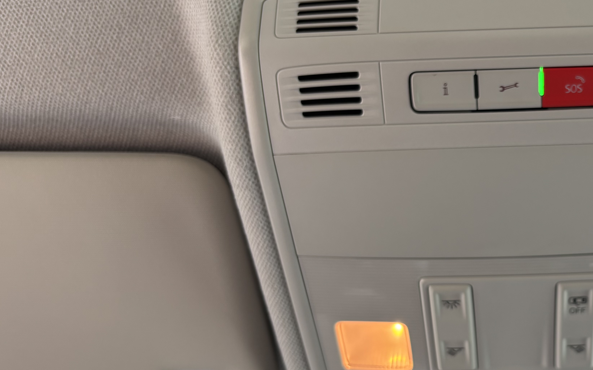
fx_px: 776
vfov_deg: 26.8
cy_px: 234
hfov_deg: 39.7
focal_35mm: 48
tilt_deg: +55.2
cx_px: 498
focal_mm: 5.96
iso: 40
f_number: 1.6
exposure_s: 1/158
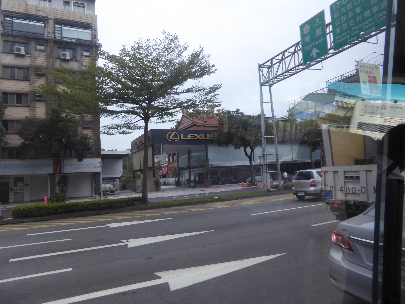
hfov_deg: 69.4
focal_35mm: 25
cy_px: 152
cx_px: 202
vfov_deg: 54.9
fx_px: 292
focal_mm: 4.3
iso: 100
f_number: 3.3
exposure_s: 1/60
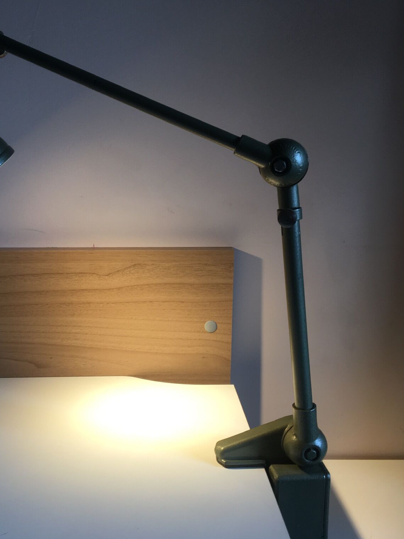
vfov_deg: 47.9
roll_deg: +0.0
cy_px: 278
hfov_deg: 36.5
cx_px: 142
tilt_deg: -15.5
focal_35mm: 39
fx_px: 607
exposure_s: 1/50
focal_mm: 4.15
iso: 32
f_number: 2.2
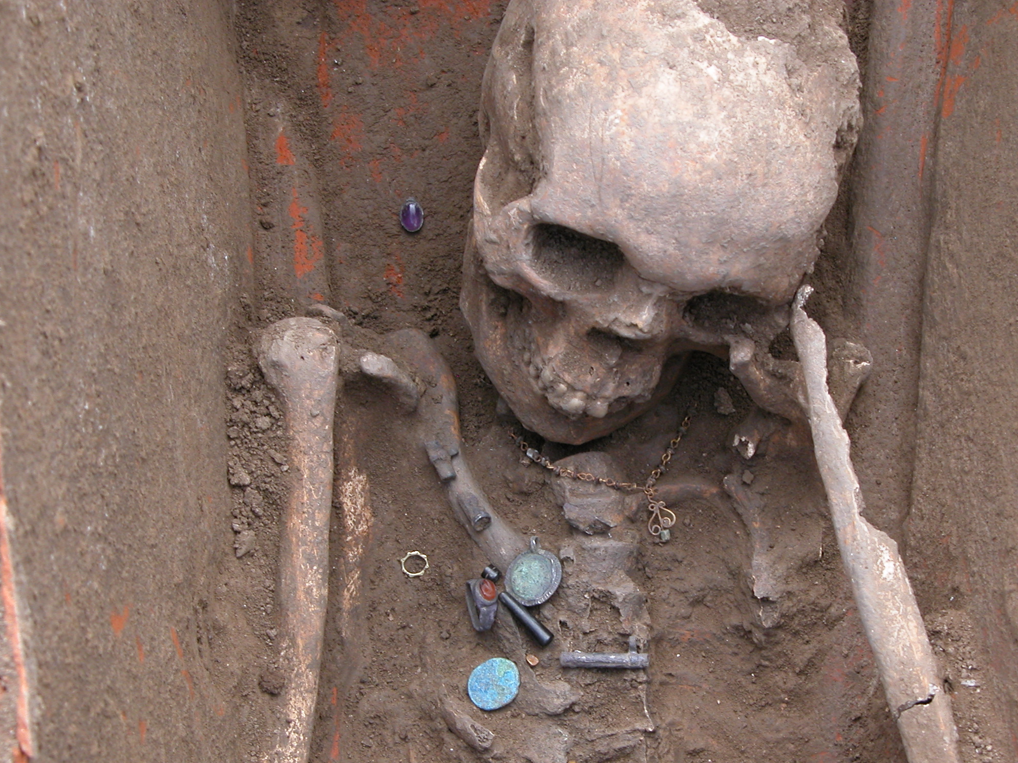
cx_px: 559
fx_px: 2764
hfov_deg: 20.9
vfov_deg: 15.7
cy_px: 454
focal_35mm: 94
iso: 100
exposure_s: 1/114
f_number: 3.8
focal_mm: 18.8
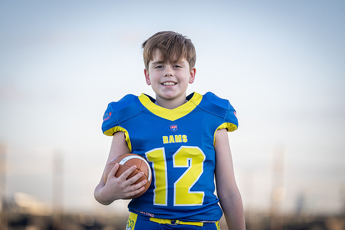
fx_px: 1553
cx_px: 172
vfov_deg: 8.5
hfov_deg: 12.7
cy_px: 115
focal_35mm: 162
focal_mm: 162
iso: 100
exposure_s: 1/400
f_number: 2.8
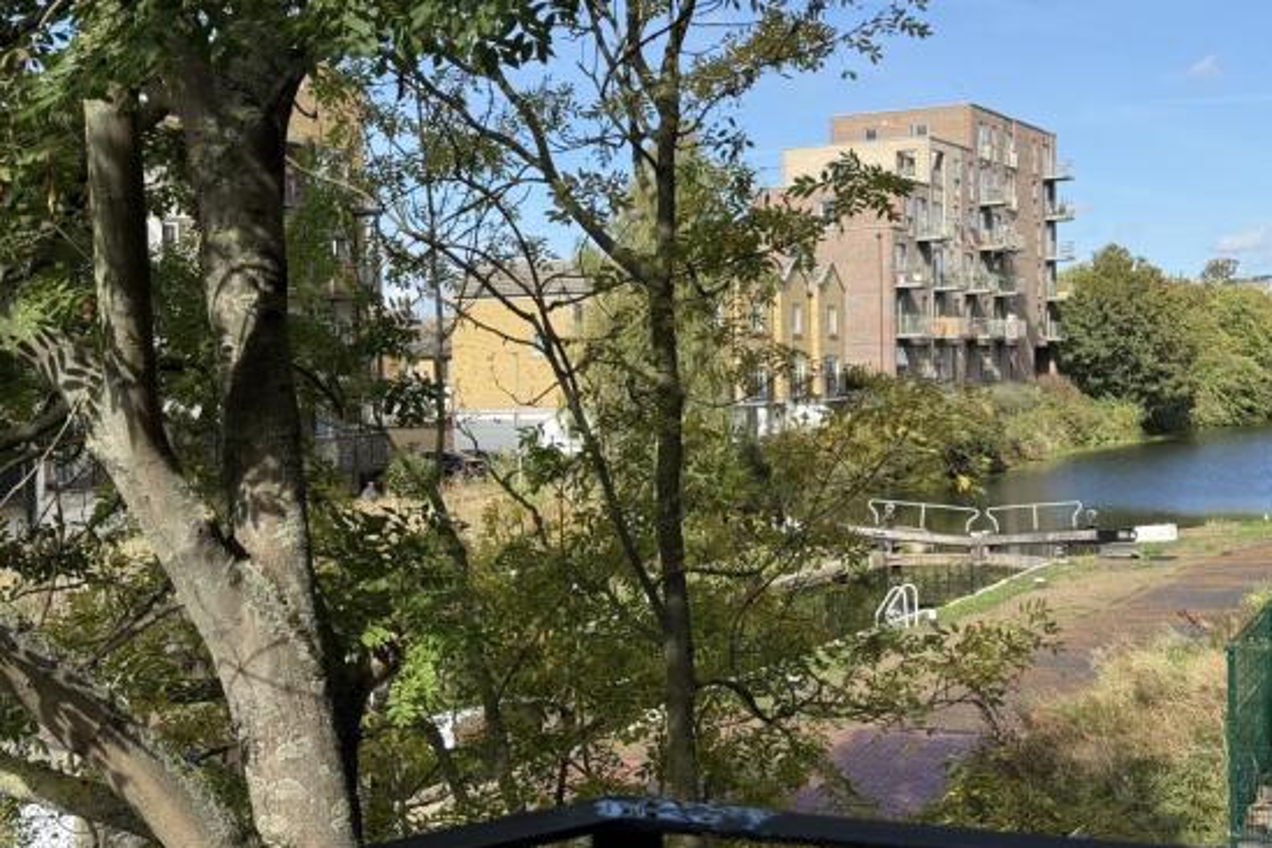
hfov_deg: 37.5
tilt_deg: -1.8
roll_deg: +1.2
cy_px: 432
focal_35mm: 53
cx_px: 620
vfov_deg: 25.5
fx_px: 1873
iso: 64
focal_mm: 6.76
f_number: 1.78
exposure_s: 1/3226
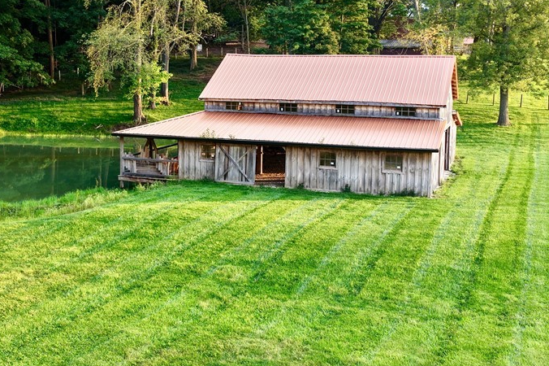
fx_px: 686
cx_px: 212
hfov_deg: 43.3
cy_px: 144
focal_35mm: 45
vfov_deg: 29.8
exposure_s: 1/100
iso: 200
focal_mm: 14.45
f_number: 2.8
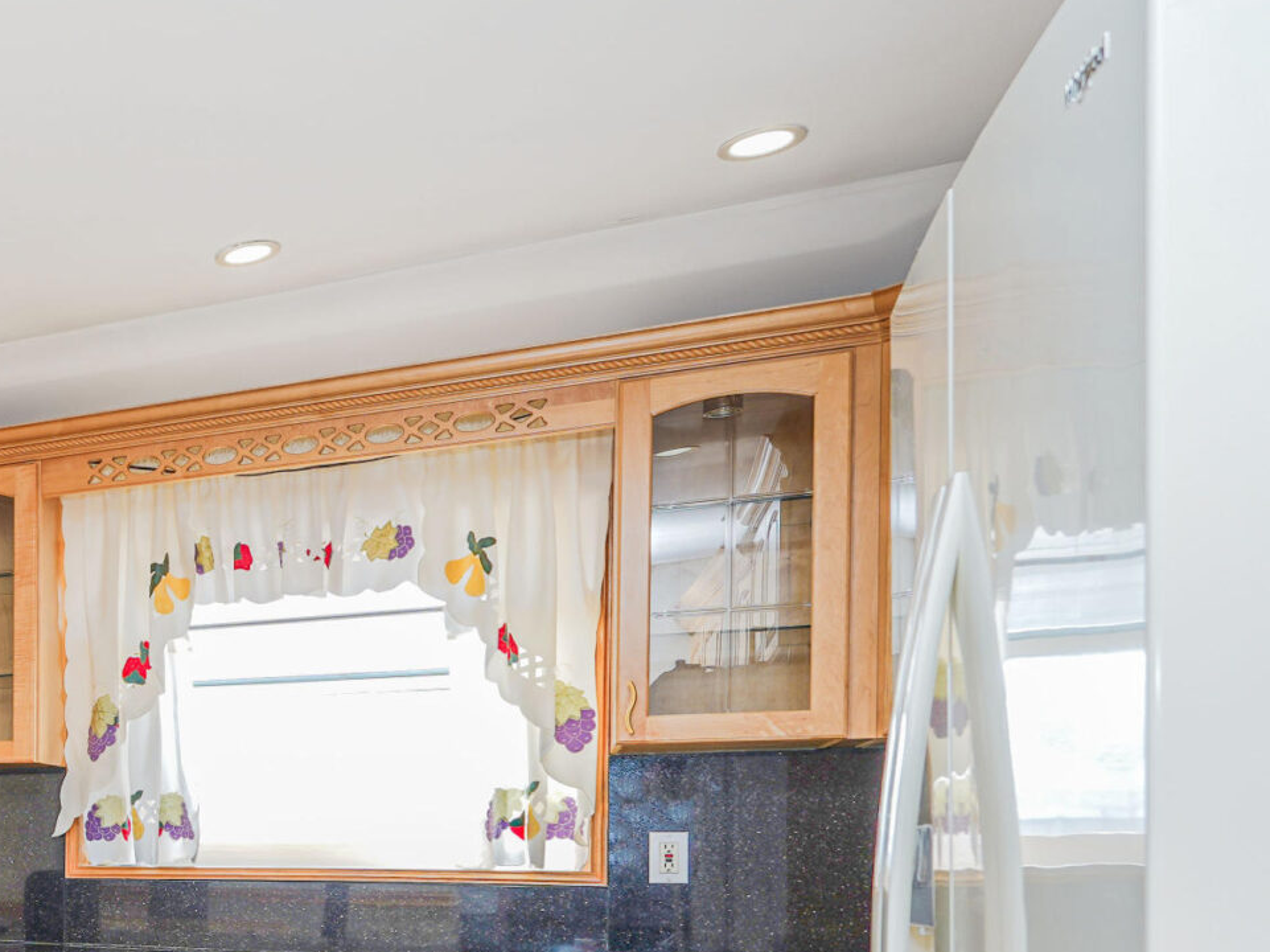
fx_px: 1504
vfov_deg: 33.3
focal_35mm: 41
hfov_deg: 32.8
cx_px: -419
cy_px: 852
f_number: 5
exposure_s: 1/50
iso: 64
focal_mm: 16
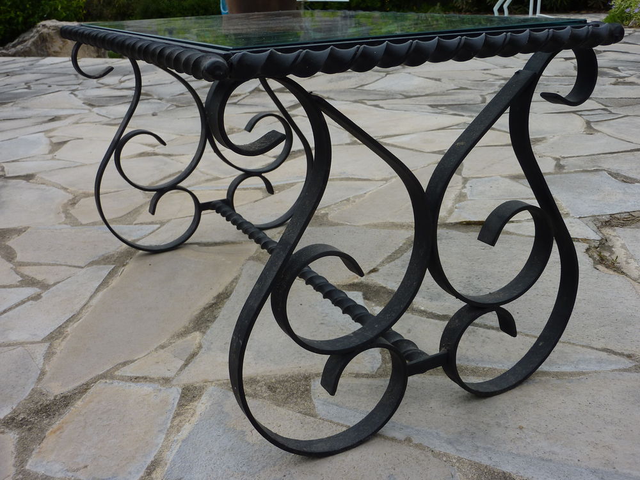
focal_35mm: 37
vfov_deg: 38.7
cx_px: 320
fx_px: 684
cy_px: 240
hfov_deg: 50.1
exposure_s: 1/400
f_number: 4
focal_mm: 6.1
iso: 80
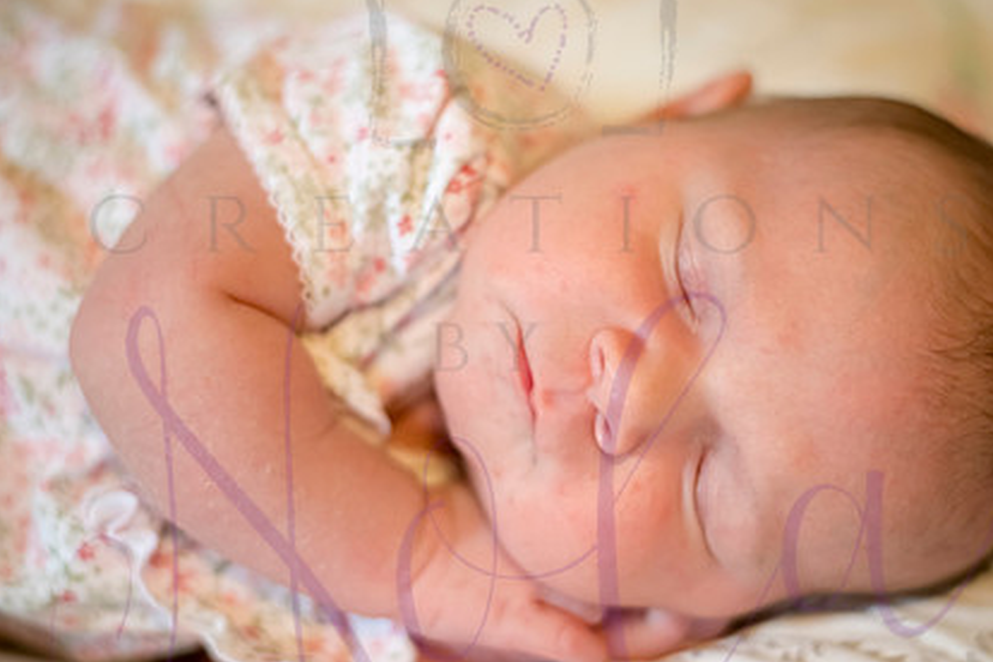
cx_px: 530
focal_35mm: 70
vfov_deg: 19.5
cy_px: 342
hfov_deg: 28.8
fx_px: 1931
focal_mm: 50
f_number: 2.2
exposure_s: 1/100
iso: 800
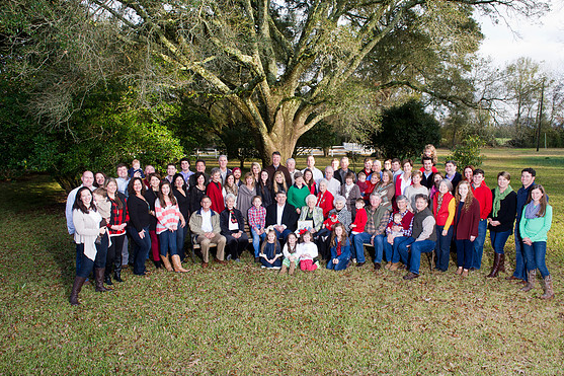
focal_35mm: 25
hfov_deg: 71.5
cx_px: 291
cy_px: 191
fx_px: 392
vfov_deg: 51.3
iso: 1000
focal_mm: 24
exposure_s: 1/250
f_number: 8
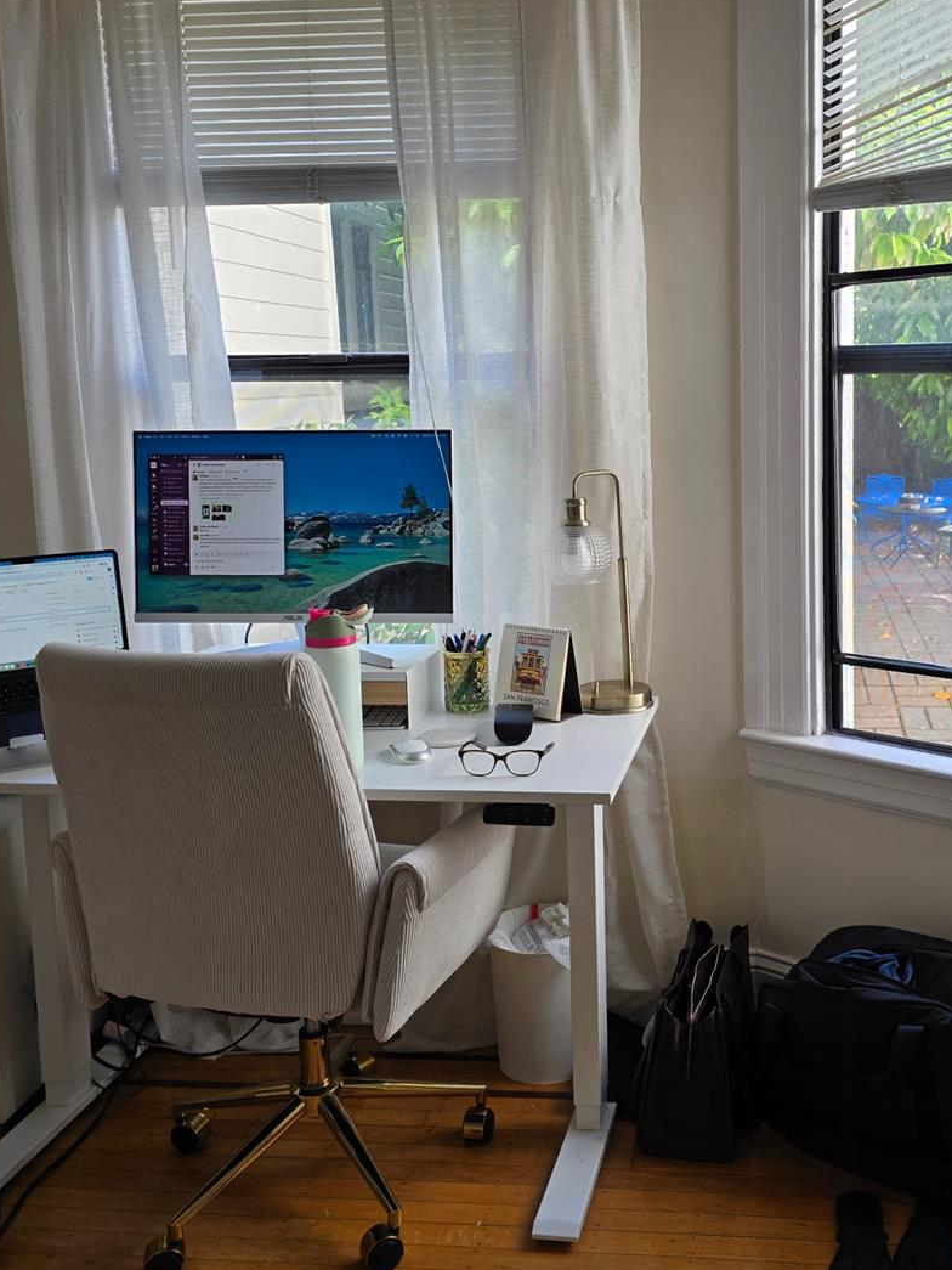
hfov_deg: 42.1
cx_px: 671
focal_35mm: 33
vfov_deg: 55.2
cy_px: 553
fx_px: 1210
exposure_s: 1/180
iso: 50
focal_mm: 6.3
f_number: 1.7
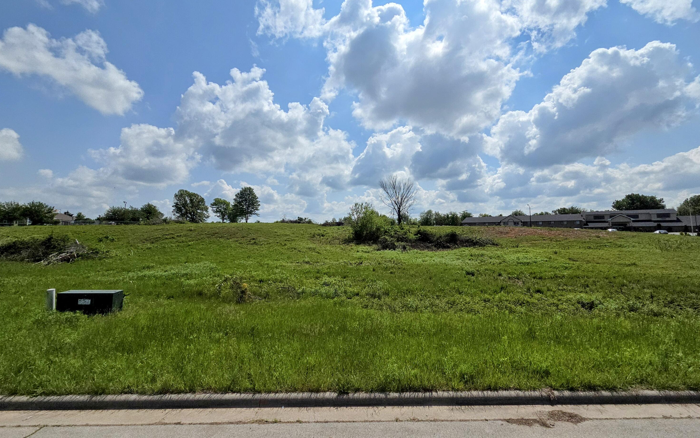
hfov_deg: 105.3
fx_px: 267
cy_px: 204
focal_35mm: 14
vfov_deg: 78.5
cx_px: 352
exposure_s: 1/5386
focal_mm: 2.2
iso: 50
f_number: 2.2
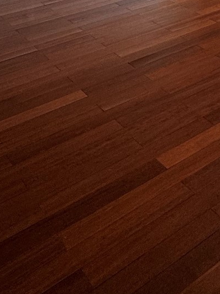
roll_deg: +1.3
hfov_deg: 26.8
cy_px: -177
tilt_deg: +2.9
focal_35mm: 54
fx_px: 458
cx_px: 154
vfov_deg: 24.7
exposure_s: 1/60
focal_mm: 2.22
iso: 160
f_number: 2.2
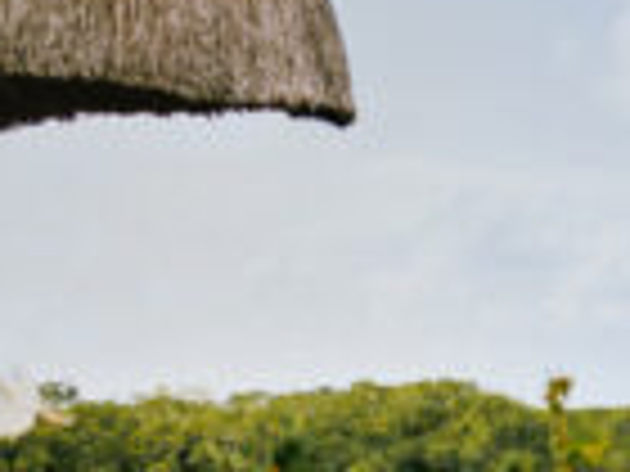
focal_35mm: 198
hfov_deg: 9.2
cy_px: 472
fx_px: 3604
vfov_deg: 7.5
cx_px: -729
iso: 80
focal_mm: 45
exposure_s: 1/200
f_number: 2.8
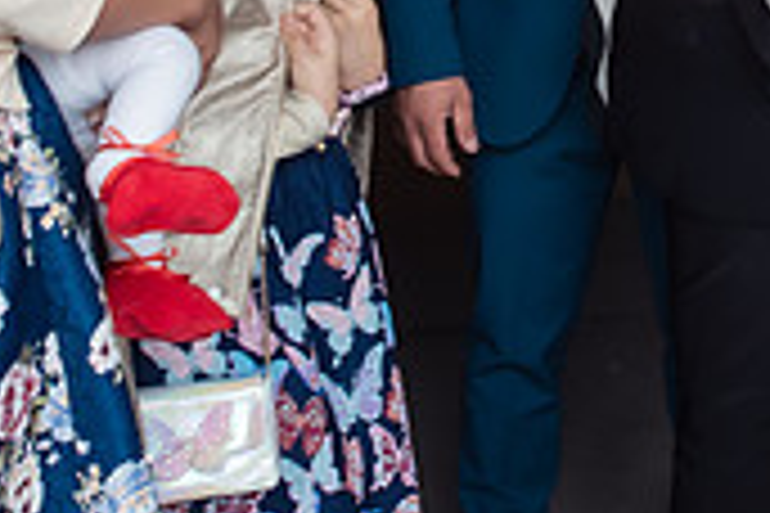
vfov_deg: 11.4
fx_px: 2438
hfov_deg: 17.7
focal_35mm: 114
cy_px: -335
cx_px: 686
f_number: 6.3
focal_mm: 26
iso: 500
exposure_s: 1/160
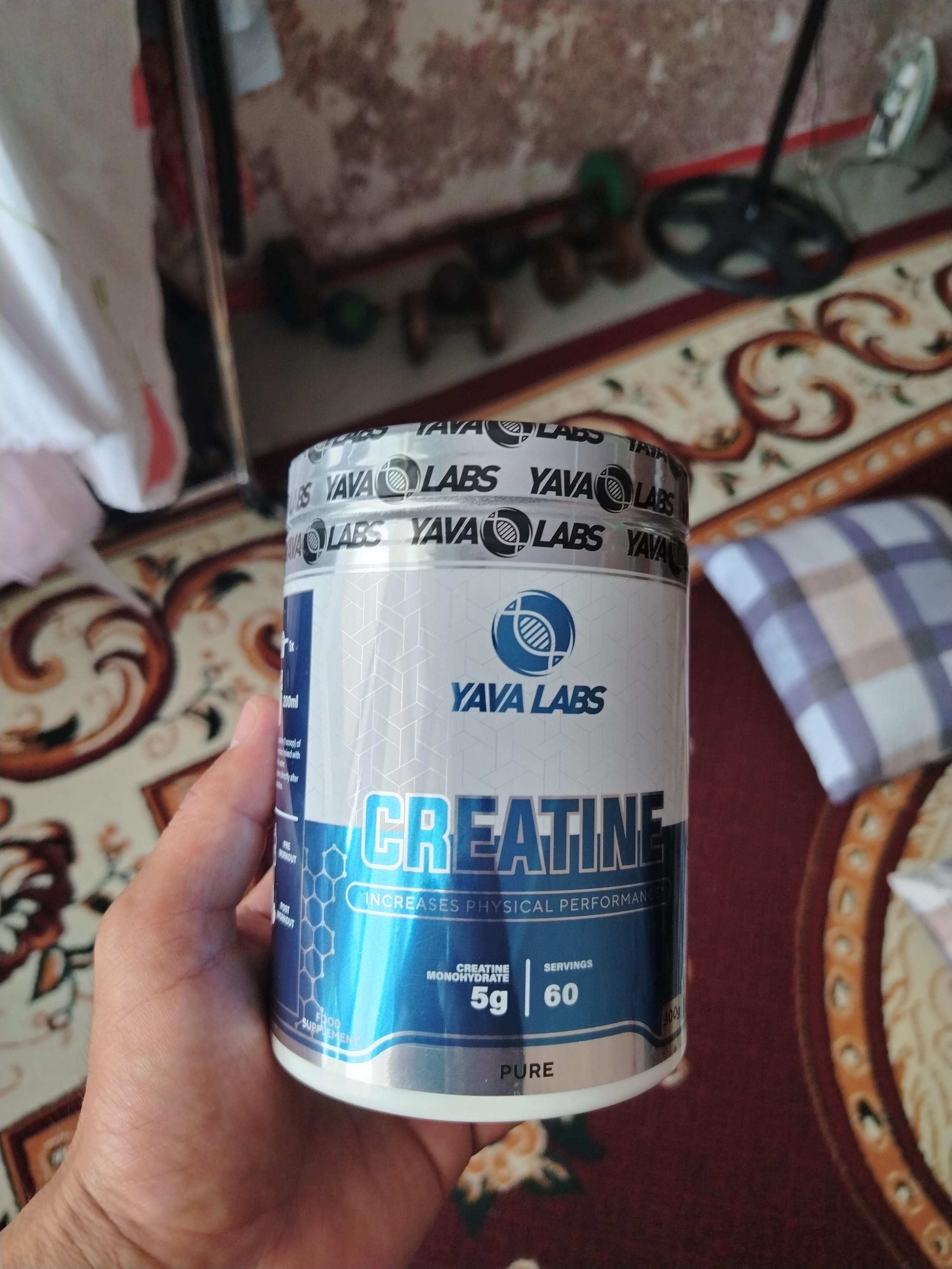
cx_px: 476
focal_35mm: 24
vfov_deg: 71.6
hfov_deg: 56.8
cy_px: 634
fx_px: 880
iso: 372
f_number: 1.75
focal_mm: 5.25
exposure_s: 1/33.3
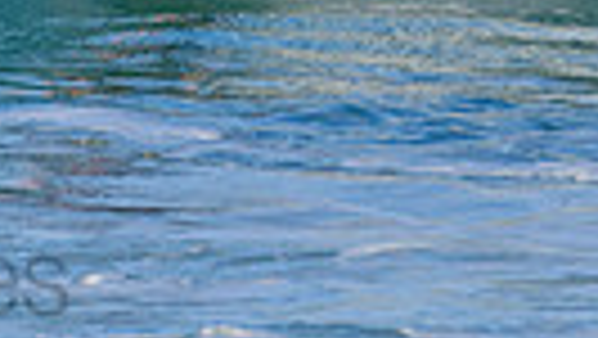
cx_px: -279
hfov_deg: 0.6
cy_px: -471
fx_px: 54199
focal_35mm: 3416
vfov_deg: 0.4
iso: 400
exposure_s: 1/2000
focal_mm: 500
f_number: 5.6
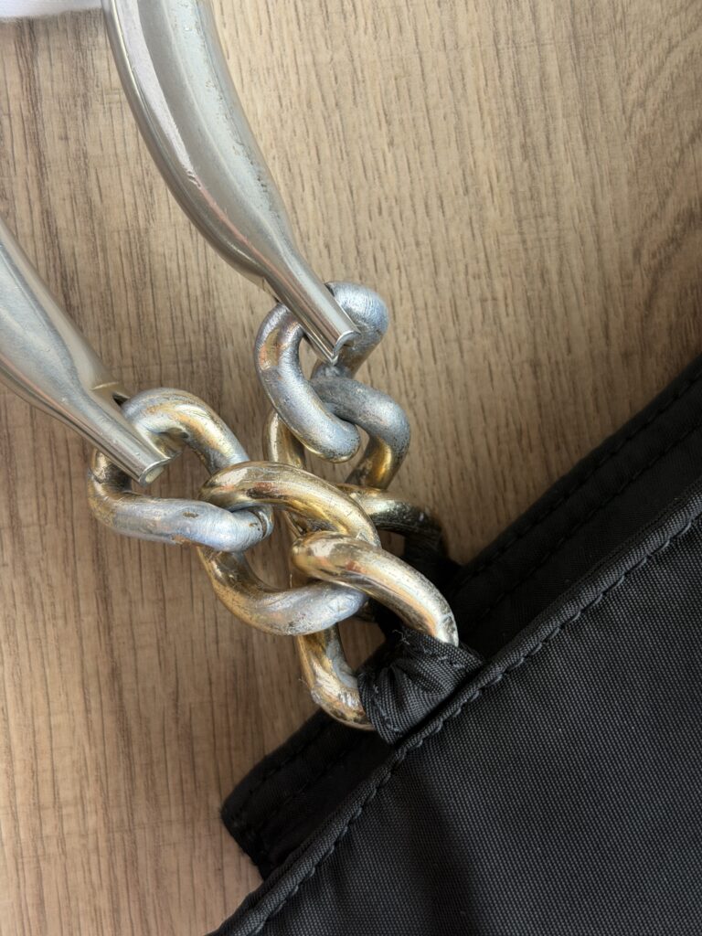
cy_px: 468
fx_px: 1298
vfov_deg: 39.7
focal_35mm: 48
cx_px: 351
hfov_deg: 30.3
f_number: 1.78
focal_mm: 6.76
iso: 100
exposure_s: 1/115
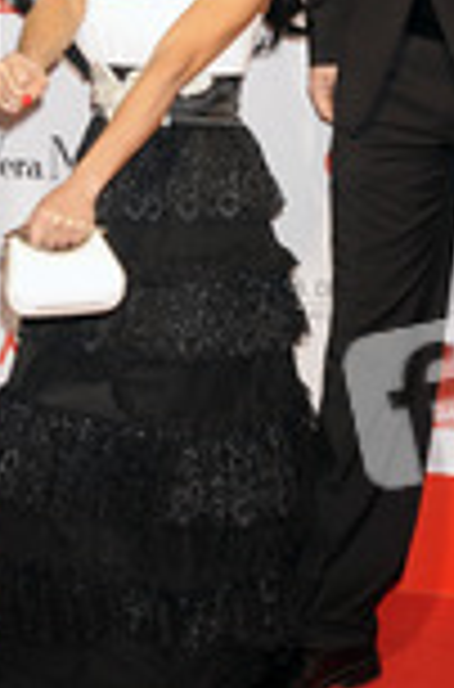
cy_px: 157
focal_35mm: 118
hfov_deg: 11.5
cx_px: 166
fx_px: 2247
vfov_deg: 17.3
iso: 500
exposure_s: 1/160
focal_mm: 45
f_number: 5.6
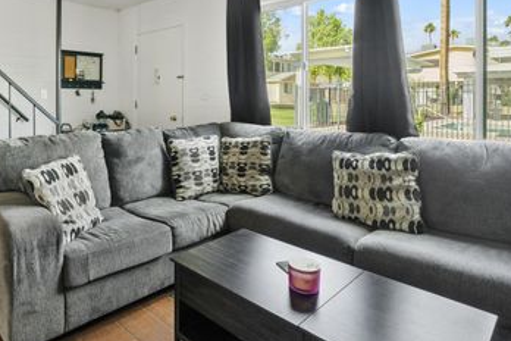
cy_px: 108
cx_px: 167
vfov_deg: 53.8
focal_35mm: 23
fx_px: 326
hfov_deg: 73.6
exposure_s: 2.5
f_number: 8
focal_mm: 16
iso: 100
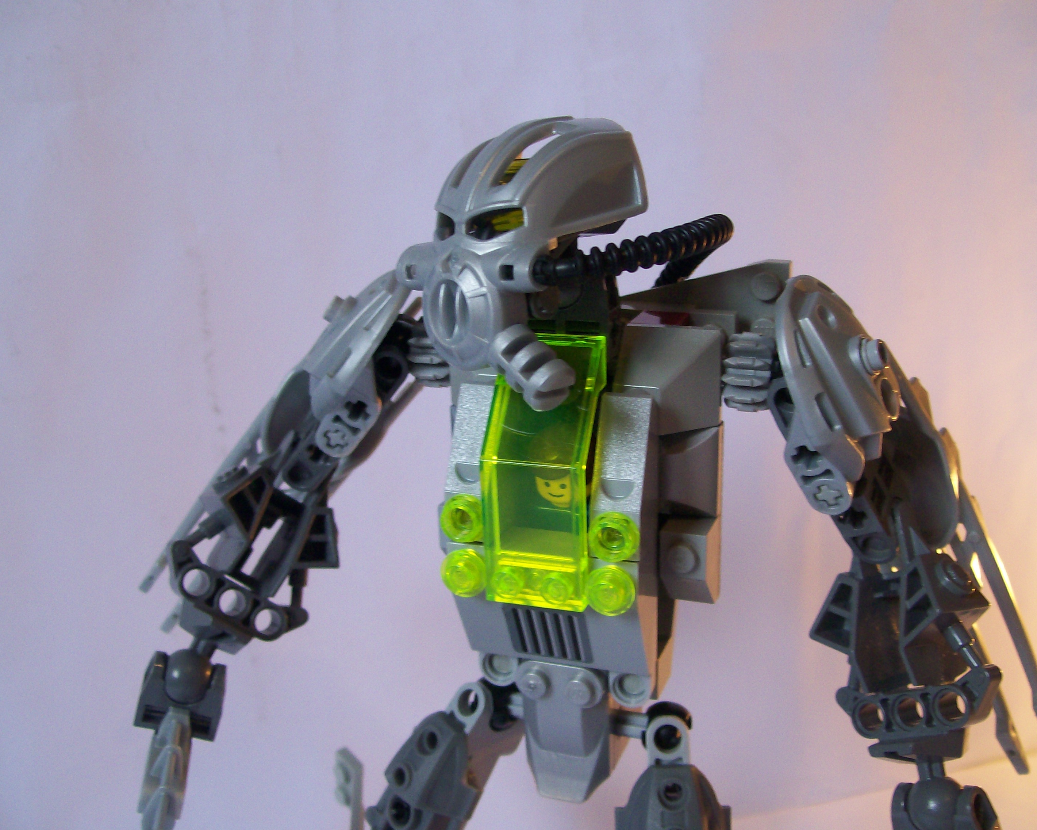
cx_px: 506
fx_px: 1166
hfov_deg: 47.9
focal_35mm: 38
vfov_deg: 39.2
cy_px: 410
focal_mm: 6
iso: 102
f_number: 2.7
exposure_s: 1/32
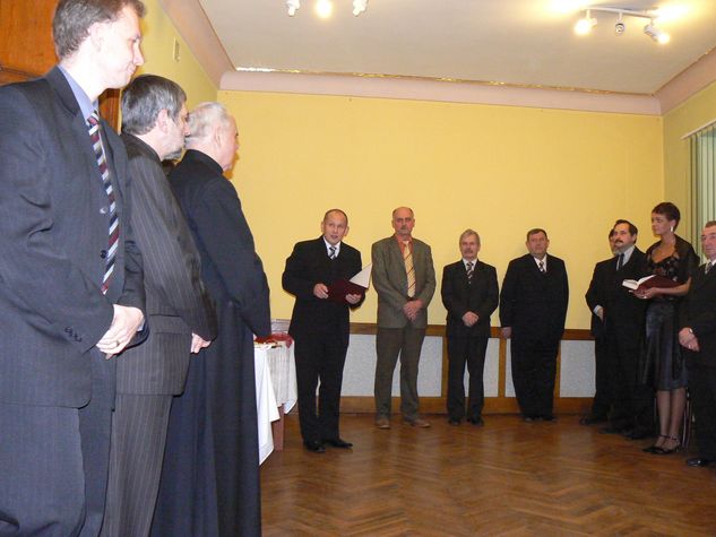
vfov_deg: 39.7
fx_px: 745
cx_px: 358
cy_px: 268
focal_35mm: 36
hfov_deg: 51.3
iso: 320
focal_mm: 6
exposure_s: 1/30
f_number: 2.8
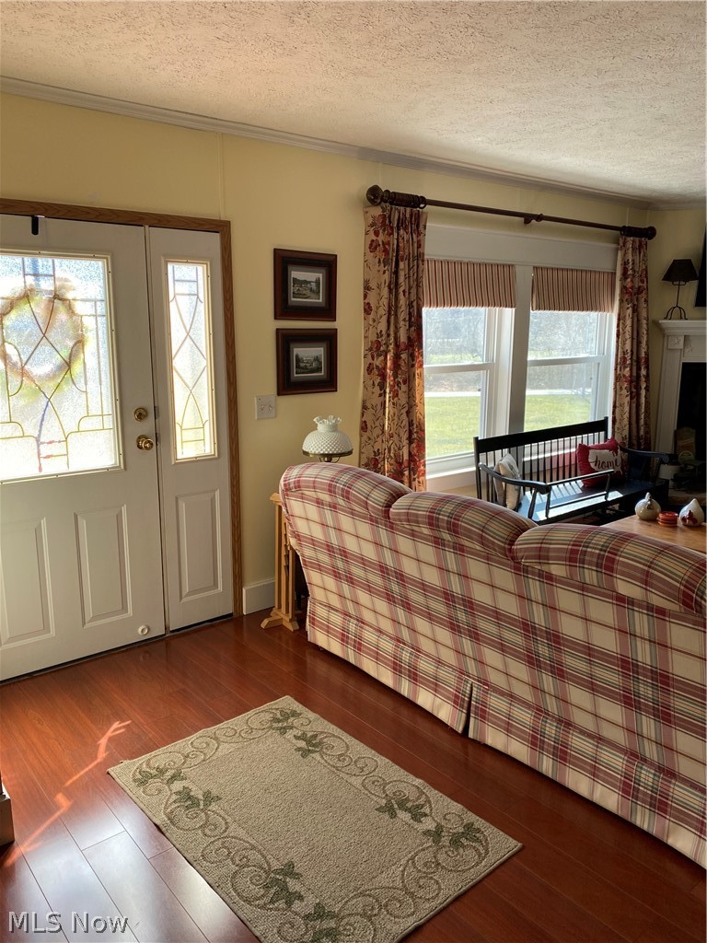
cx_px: 354
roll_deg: +0.0
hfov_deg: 53.1
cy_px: 472
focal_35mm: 26
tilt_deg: -11.2
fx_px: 708
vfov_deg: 67.3
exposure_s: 1/122
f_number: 1.8
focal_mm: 4.25
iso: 40
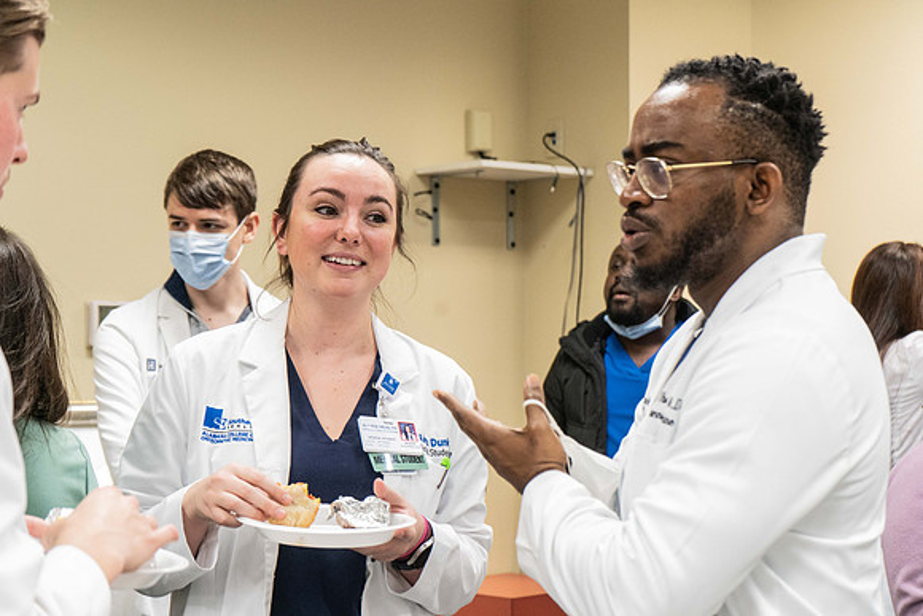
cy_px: 308
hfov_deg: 30.1
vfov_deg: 20.3
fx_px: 1718
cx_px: 462
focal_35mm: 67
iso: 2500
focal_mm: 67
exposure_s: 1/160
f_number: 5.6
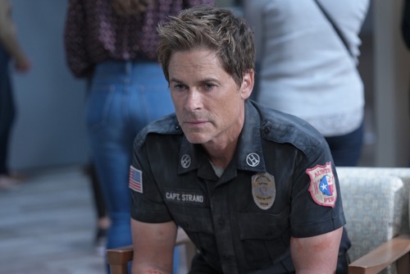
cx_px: 205
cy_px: 137
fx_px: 1105
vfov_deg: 14.1
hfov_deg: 21.0
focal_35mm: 97
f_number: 3.2
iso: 3200
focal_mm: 97
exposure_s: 1/200
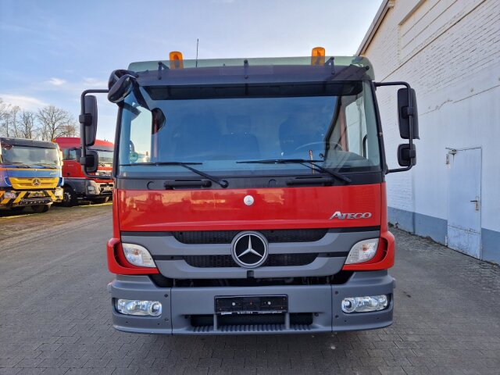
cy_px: 188
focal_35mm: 23
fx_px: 332
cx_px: 250
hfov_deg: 73.9
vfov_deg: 58.9
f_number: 1.8
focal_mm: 5.4
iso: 50
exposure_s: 1/225
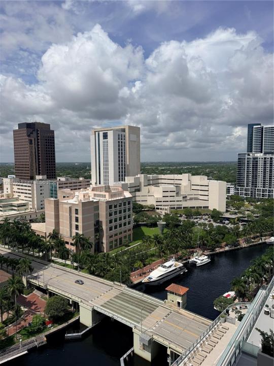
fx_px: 253
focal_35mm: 24
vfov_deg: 71.6
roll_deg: +0.5
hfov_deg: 56.8
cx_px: 137
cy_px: 183
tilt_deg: -5.7
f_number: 1.78
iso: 80
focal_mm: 6.76
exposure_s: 1/11905
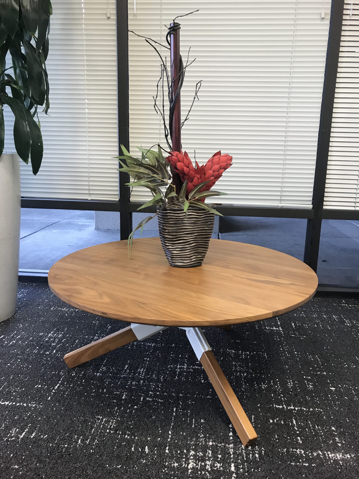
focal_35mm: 28
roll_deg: -1.1
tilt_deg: -12.0
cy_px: 240
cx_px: 180
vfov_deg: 63.4
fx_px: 387
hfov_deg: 49.7
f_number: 1.8
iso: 40
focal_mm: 3.99
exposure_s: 1/17
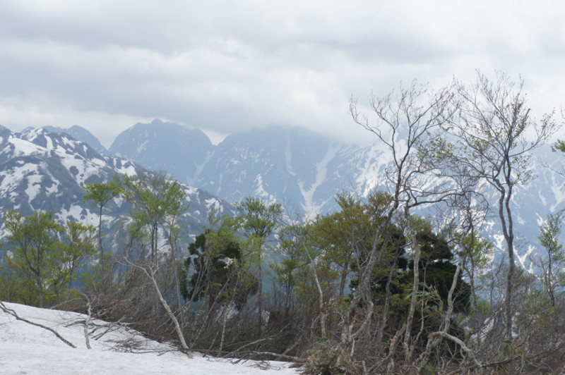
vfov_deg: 16.5
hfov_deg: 24.6
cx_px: 282
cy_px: 188
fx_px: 1294
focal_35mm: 82
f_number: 9
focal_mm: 55
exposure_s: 1/320
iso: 200
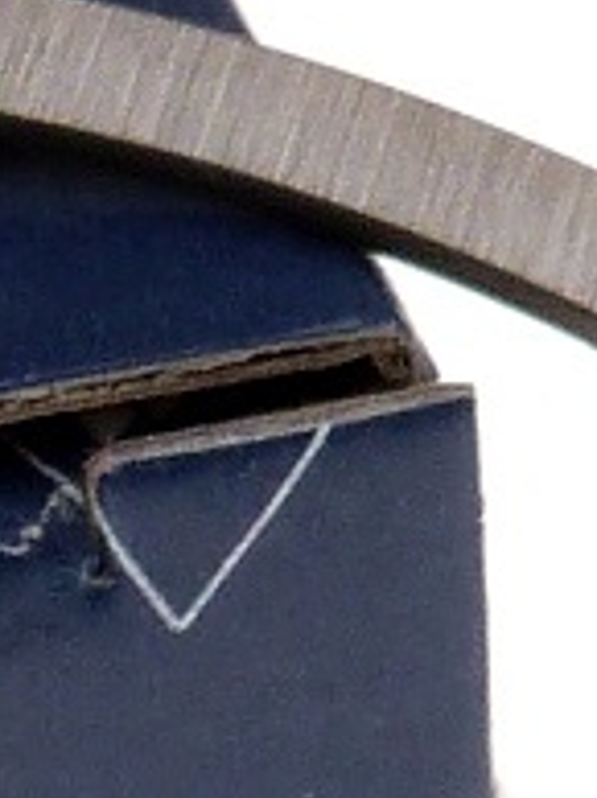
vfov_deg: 2.6
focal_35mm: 754
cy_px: 1847
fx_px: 17377
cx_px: -1009
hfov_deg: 2.0
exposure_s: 1/125
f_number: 4
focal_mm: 13.2
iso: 100
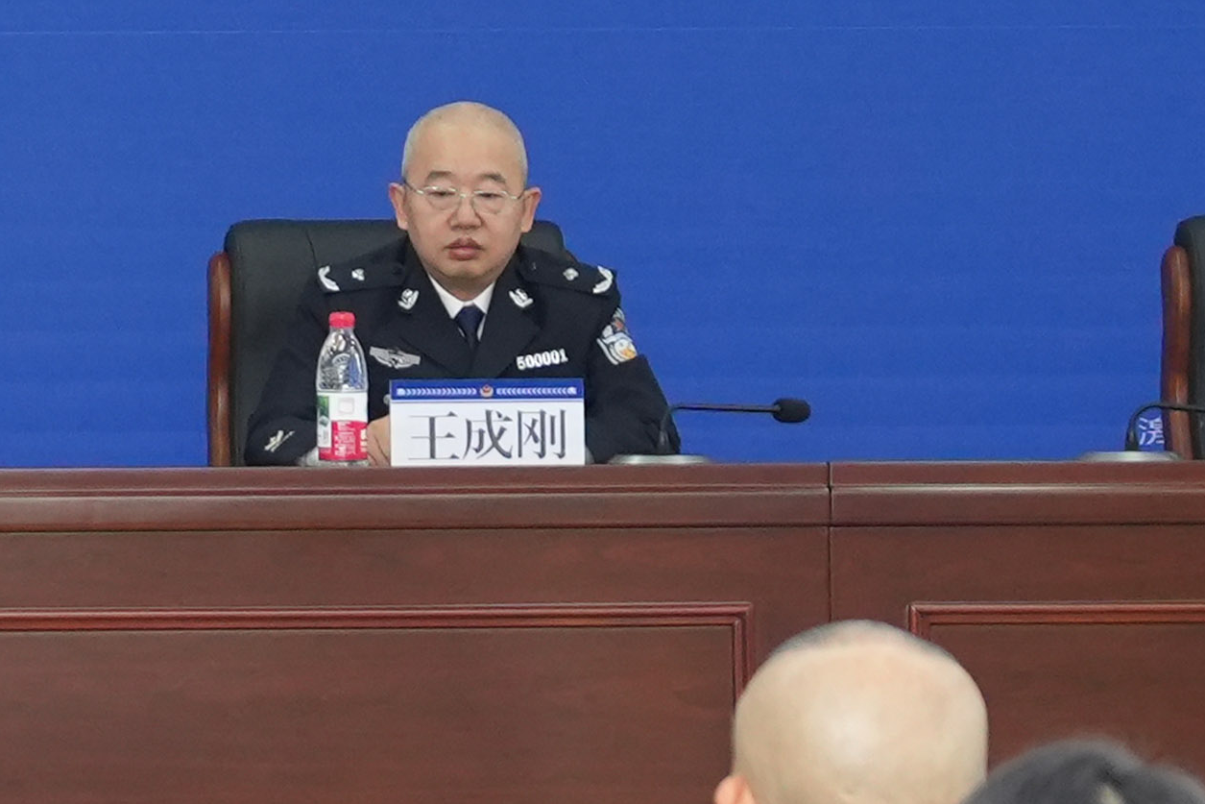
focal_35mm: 201
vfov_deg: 6.8
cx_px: -501
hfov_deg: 10.0
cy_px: 168
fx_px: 6728
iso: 1600
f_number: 3.5
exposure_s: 1/160
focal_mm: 36
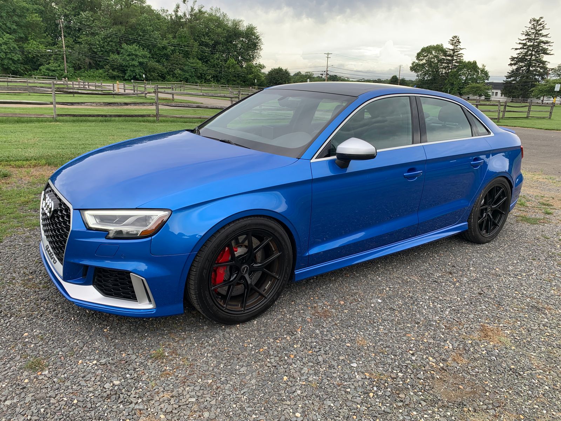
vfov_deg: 53.1
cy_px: 210
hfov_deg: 67.3
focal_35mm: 26
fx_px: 421
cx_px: 280
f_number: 1.8
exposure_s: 1/238
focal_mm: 4.25
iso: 25
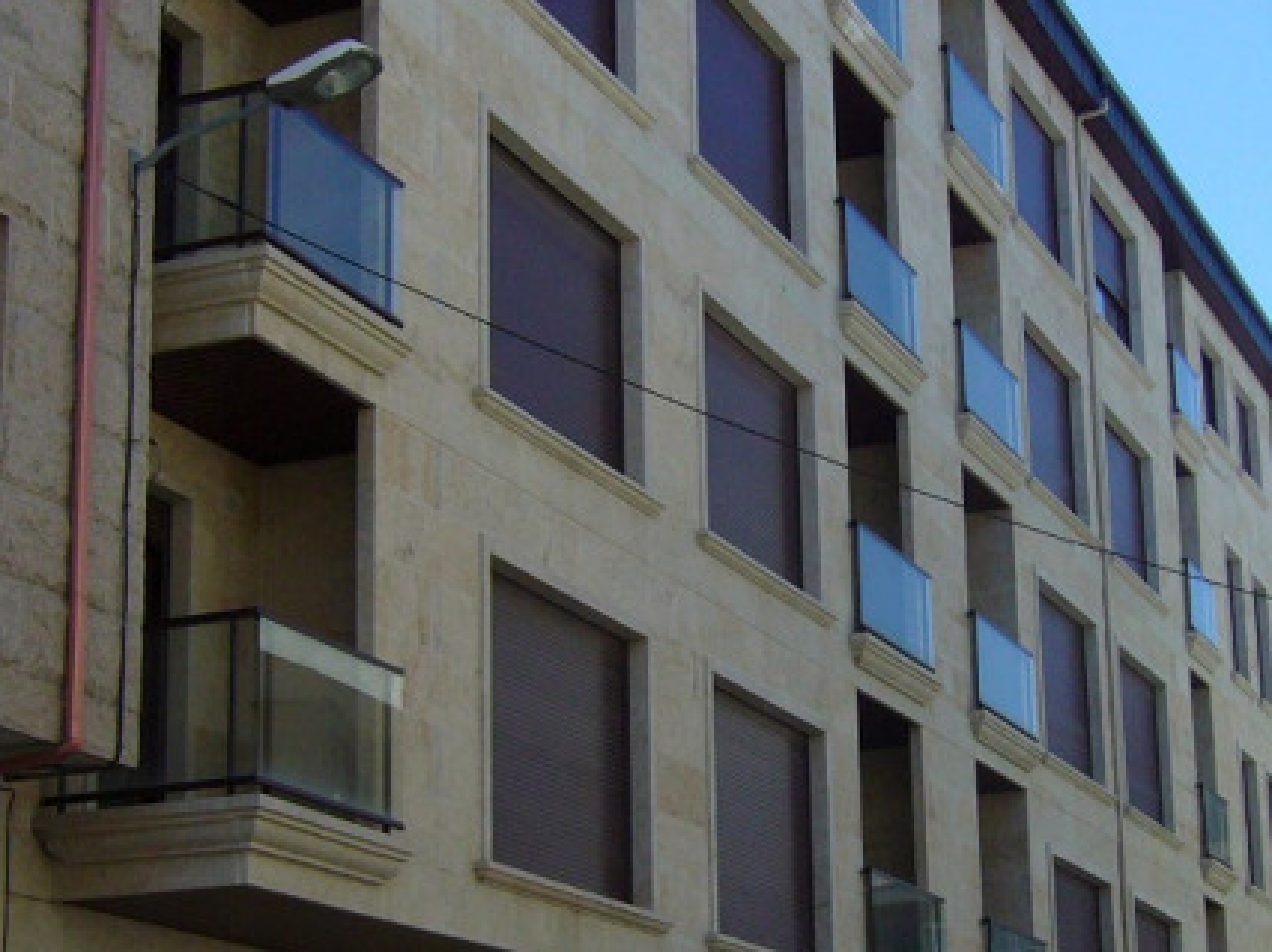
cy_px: 631
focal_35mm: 74
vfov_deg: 19.8
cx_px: 809
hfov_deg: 26.2
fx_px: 2718
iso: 100
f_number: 5.6
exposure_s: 1/250
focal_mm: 5.8
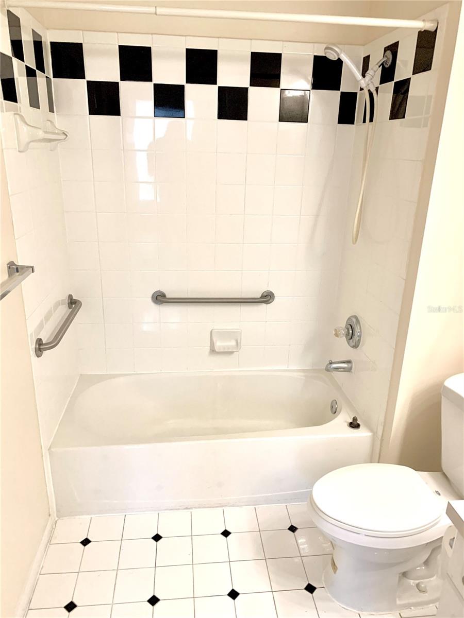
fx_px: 465
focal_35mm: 26
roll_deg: -1.0
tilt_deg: -18.6
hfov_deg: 53.1
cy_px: 309
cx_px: 232
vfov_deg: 67.3
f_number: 1.8
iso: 320
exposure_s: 1/60
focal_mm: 4.25
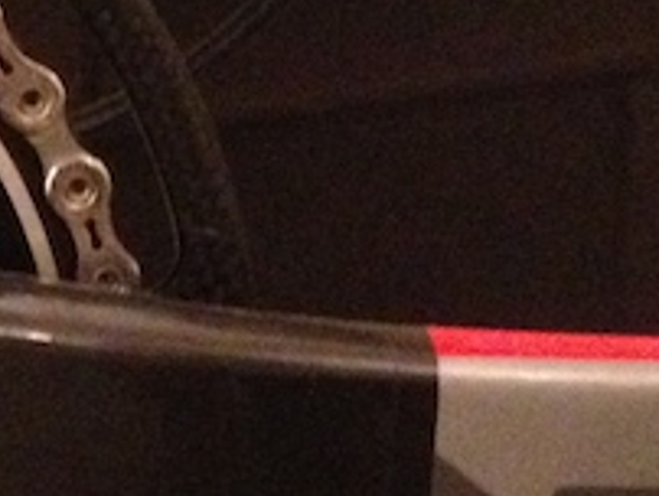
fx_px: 3374
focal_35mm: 177
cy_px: 480
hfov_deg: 11.1
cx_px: -3
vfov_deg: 8.4
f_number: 2.4
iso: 800
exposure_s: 1/15
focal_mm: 4.28
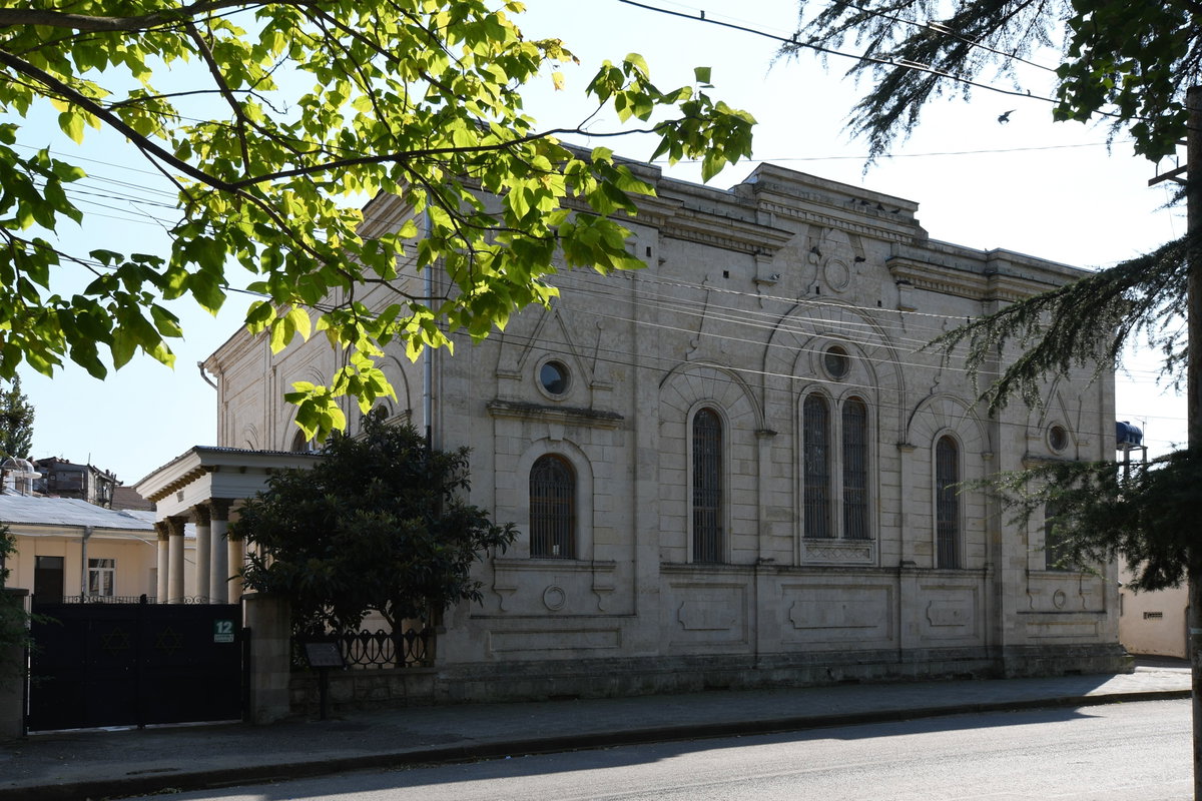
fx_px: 1002
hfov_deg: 61.9
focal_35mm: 30
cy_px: 400
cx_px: 601
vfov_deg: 43.6
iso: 100
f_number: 8
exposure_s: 1/160
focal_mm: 20
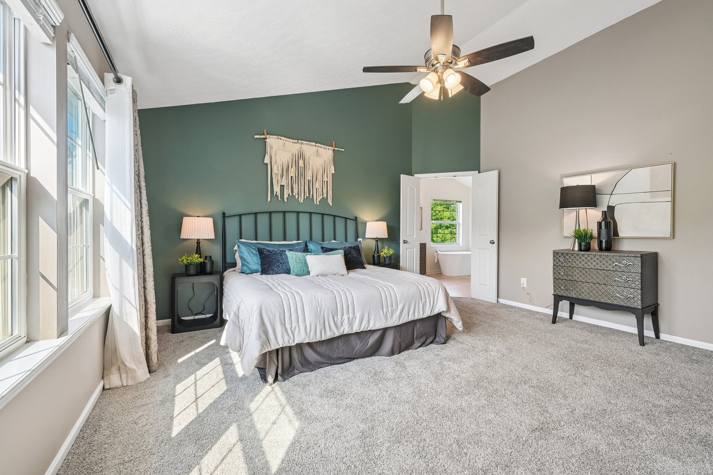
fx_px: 277
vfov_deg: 81.2
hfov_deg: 104.3
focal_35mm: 14
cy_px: 238
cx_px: 356
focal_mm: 14
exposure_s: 1/30
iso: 100
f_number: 8
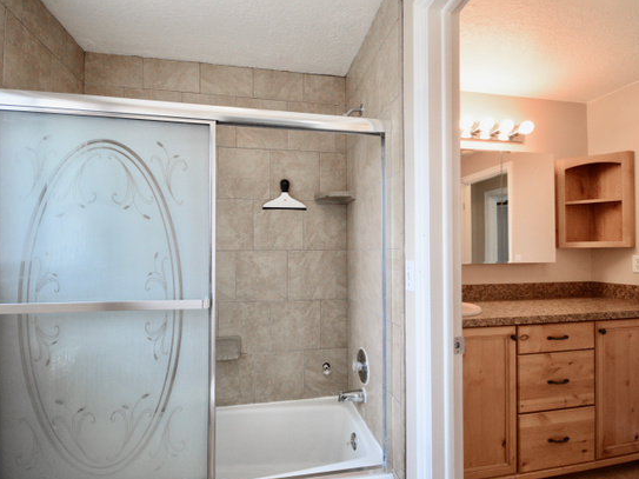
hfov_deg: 91.0
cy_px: 249
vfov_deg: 74.7
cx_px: 322
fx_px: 314
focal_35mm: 17
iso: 1600
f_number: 5.6
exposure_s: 1/200
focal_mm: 10
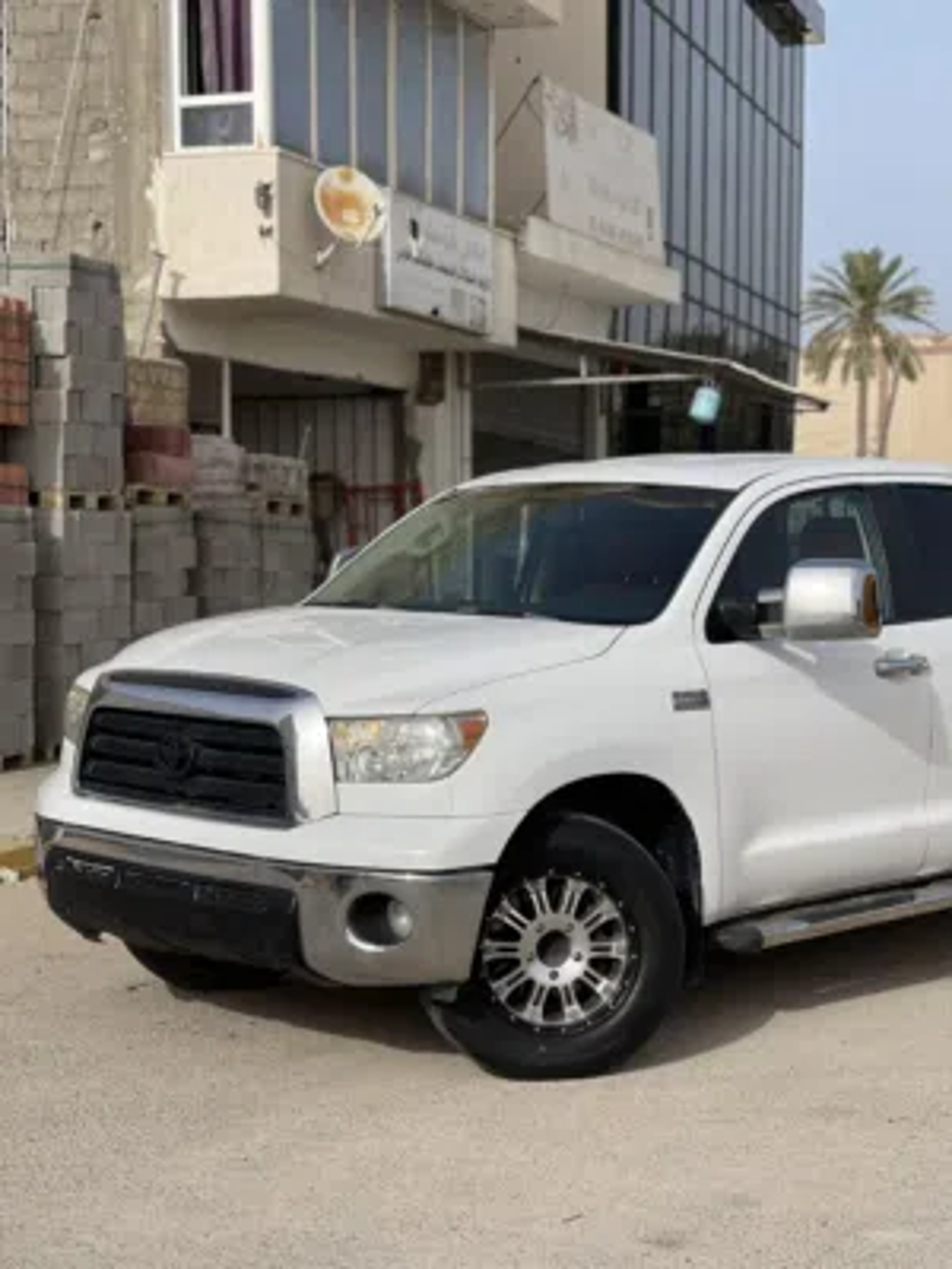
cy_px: 634
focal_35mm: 64
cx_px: 476
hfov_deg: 22.9
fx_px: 2347
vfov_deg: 30.3
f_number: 2.2
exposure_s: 1/1876
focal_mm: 7.5
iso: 32
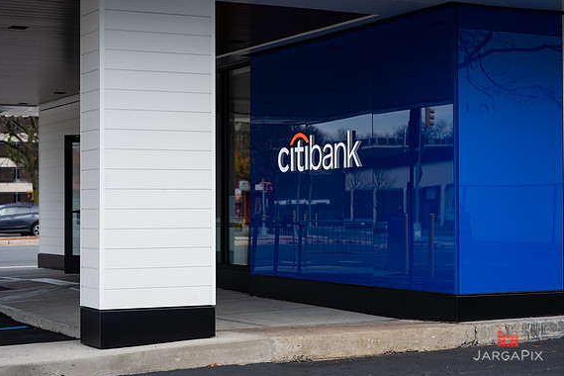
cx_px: 281
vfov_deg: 17.5
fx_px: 1222
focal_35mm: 78
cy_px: 183
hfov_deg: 26.0
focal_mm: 70
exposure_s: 1/800
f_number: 4
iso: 200
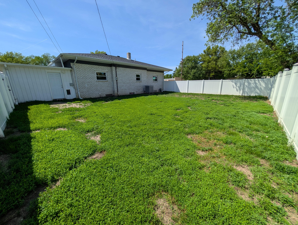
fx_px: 103
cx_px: 149
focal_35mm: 12
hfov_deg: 110.5
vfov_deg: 94.6
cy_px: 112
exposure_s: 1/3436
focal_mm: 2.02
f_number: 1.7
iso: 52
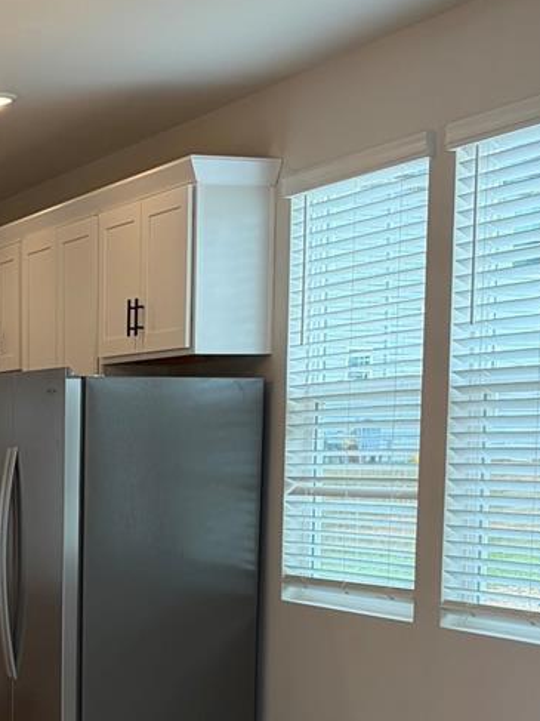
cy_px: 700
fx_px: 1706
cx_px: -6
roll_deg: +0.0
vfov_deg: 23.0
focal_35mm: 82
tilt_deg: -8.3
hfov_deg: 17.5
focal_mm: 5.96
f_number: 1.6
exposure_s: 1/169
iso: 50
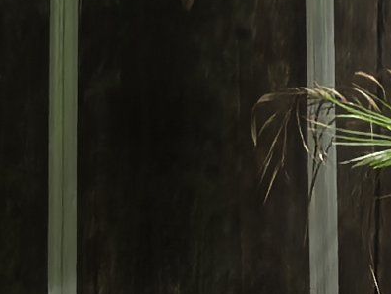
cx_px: 112
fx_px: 2633
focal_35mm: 233
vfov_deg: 6.0
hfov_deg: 8.5
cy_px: -487
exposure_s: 1/50
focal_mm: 6.98
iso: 160
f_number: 1.4
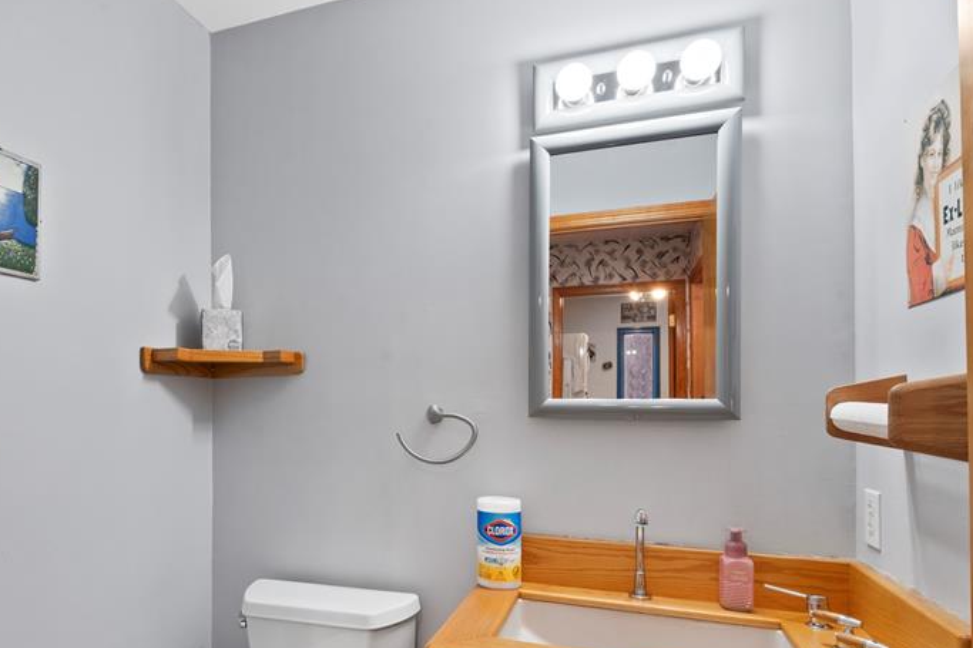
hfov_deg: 72.1
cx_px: 343
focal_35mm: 24
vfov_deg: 52.6
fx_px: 648
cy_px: 399
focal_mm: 16
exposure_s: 1/3
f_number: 9
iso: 250
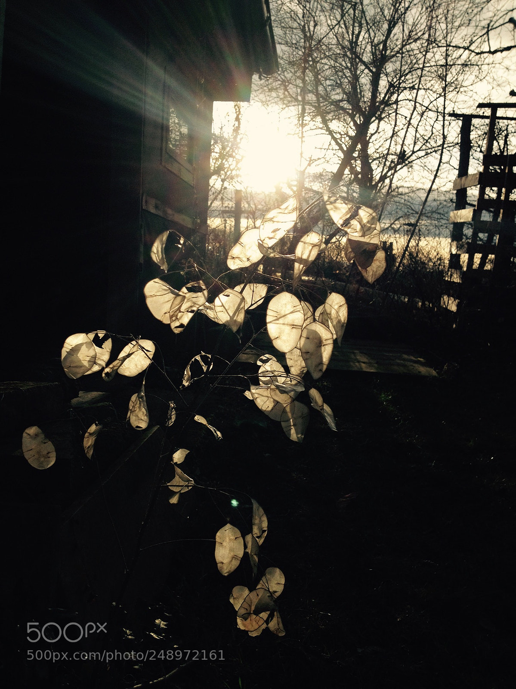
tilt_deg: -6.1
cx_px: 258
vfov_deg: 52.6
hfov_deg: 40.7
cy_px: 344
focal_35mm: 35
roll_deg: -2.5
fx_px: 696
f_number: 2.4
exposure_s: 1/1783
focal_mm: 4.28
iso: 50
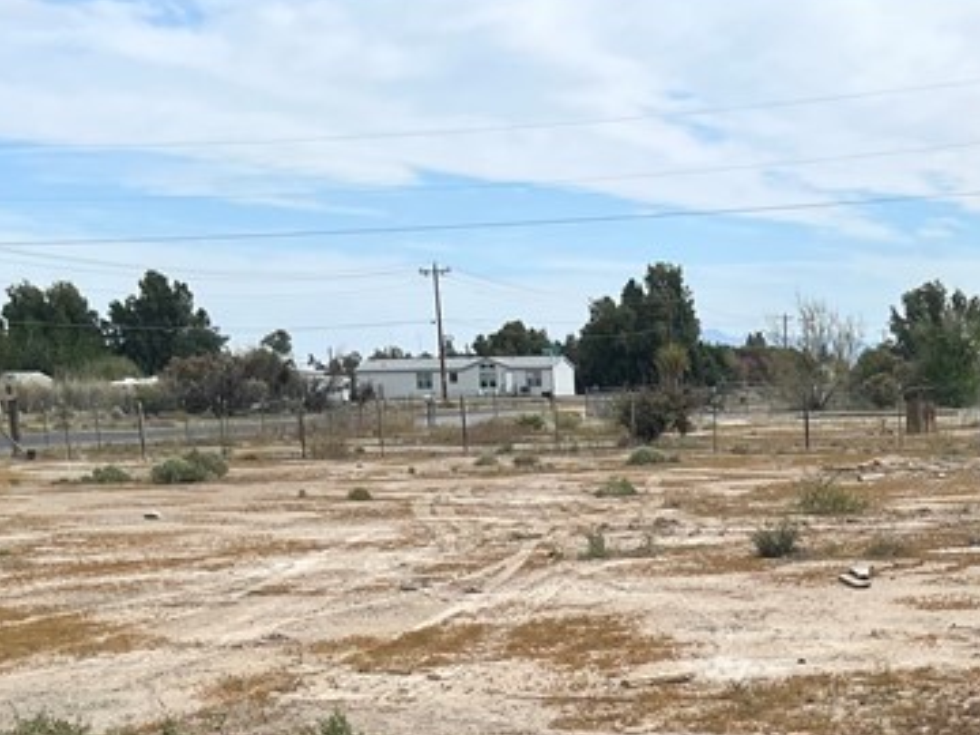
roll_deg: +1.4
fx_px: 2095
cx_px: 751
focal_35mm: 74
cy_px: 1026
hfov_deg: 26.0
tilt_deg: -19.1
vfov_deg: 18.2
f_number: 1.5
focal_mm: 5.7
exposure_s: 1/4831
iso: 50
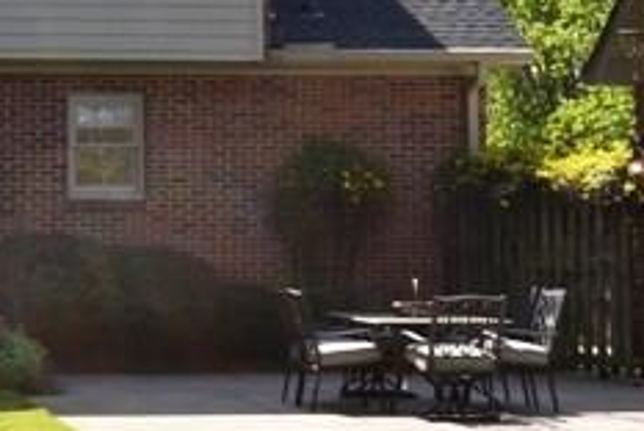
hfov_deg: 16.2
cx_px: -185
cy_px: 95
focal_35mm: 119
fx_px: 2138
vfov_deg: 11.5
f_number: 7.1
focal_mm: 29
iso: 100
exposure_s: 1/200
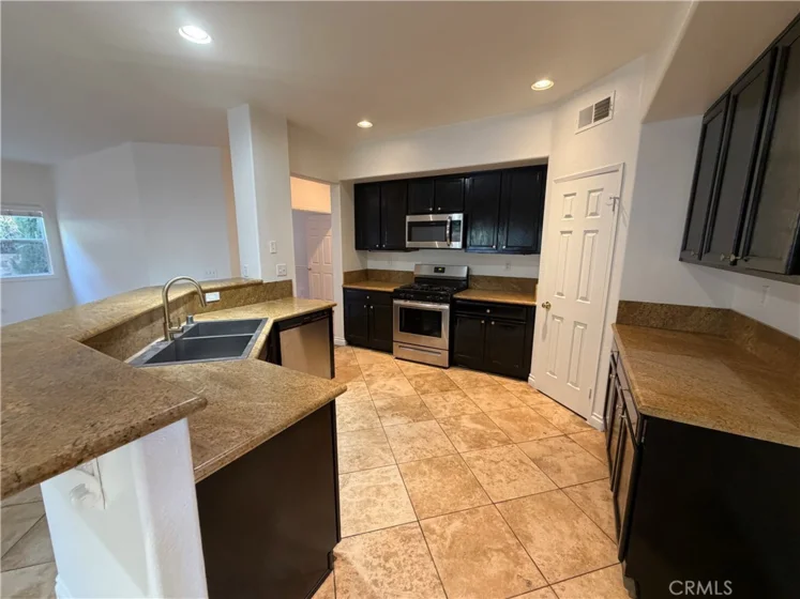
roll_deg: +0.6
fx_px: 323
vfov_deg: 85.7
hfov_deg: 102.1
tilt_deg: -10.8
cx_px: 400
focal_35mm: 14
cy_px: 300
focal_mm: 2.22
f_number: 2.2
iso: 320
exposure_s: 1/60
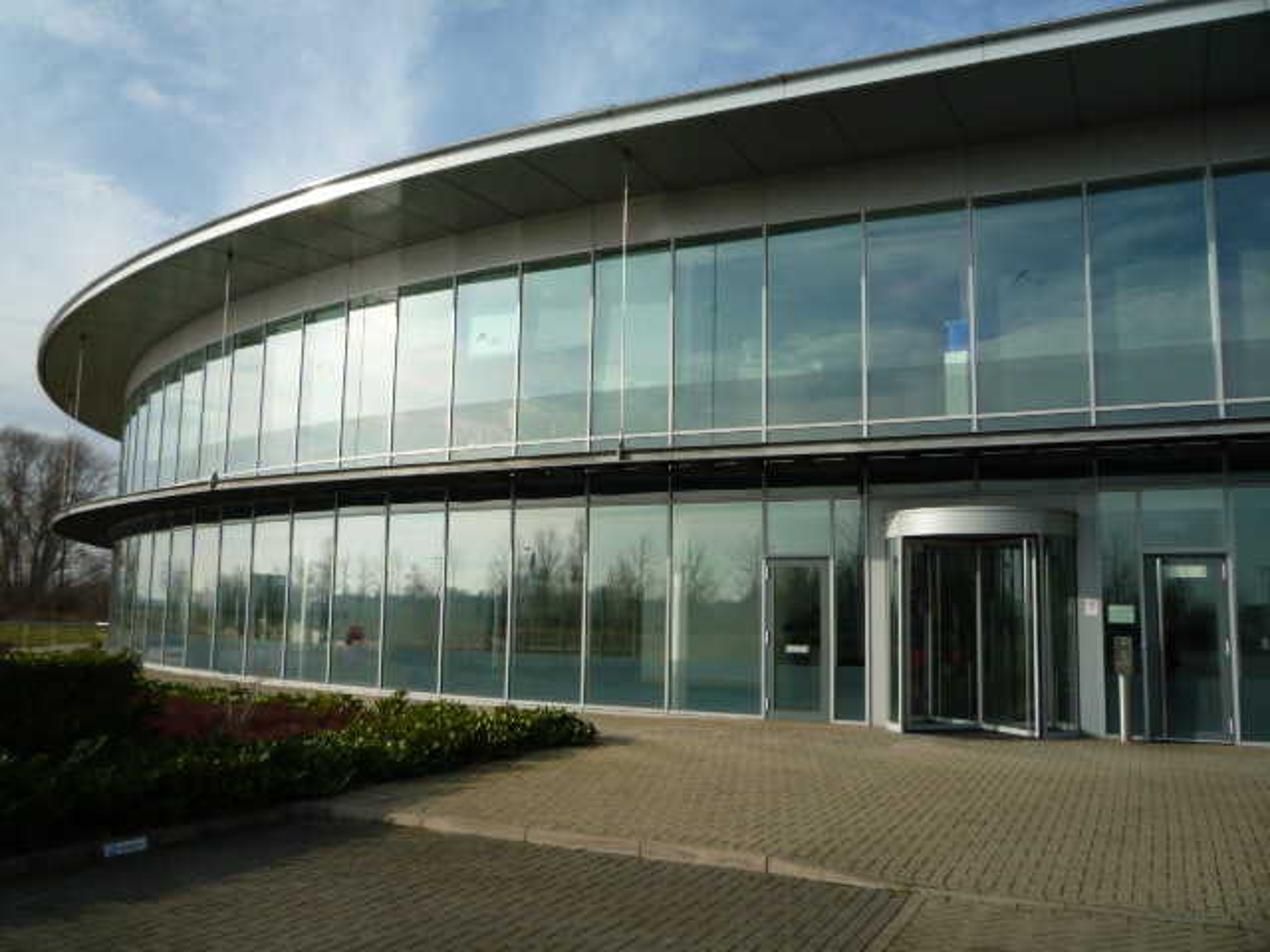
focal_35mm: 30
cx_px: 635
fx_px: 1101
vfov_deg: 46.8
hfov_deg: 60.0
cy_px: 476
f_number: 5
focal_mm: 5.2
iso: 100
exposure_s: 1/400
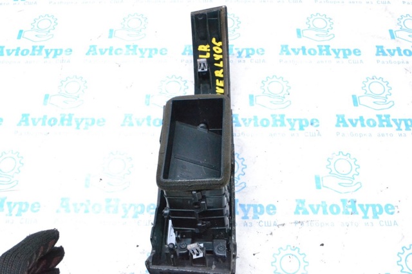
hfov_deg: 53.2
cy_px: 137
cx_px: 206
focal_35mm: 36
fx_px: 412
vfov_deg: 36.8
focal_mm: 24
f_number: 10
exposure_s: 1/125
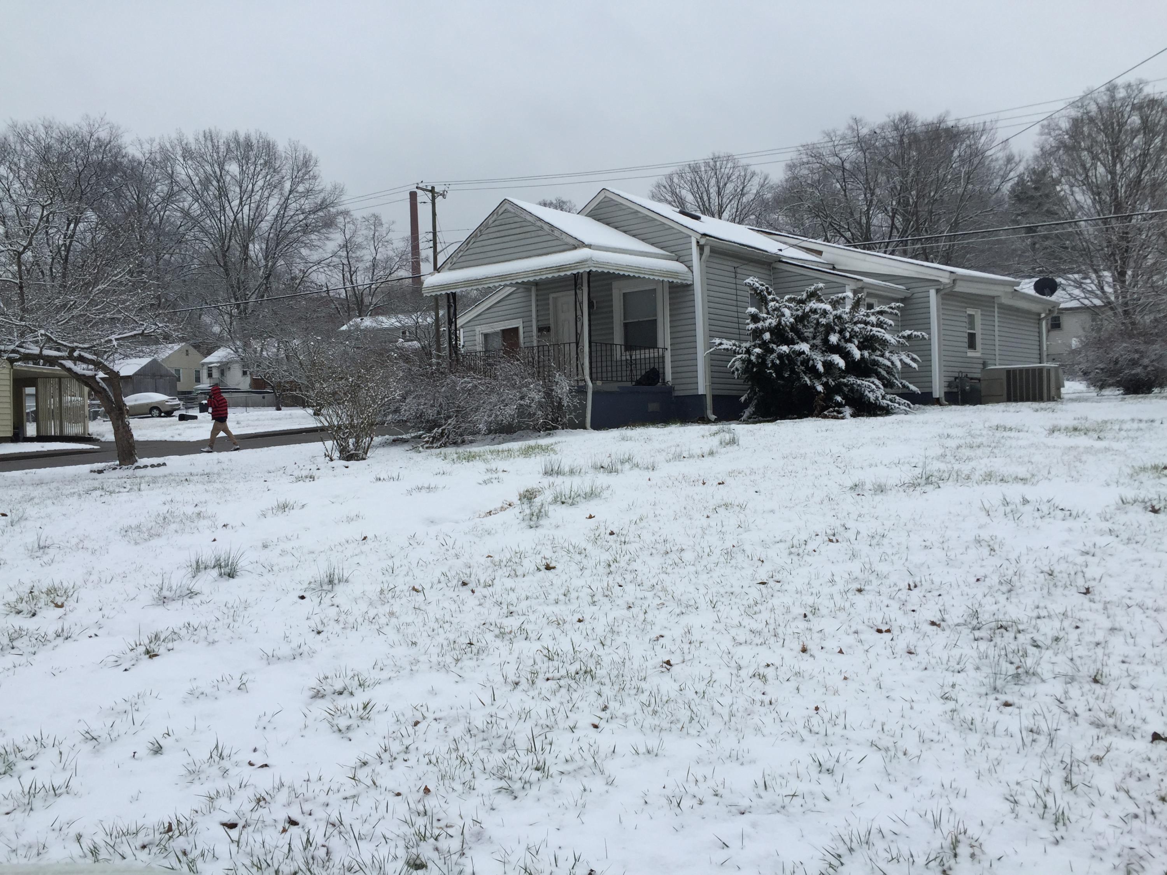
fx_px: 978
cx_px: 584
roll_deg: +1.5
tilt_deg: +1.6
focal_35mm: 29
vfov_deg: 48.2
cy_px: 438
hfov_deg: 61.7
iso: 32
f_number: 2.2
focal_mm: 4.15
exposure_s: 1/942
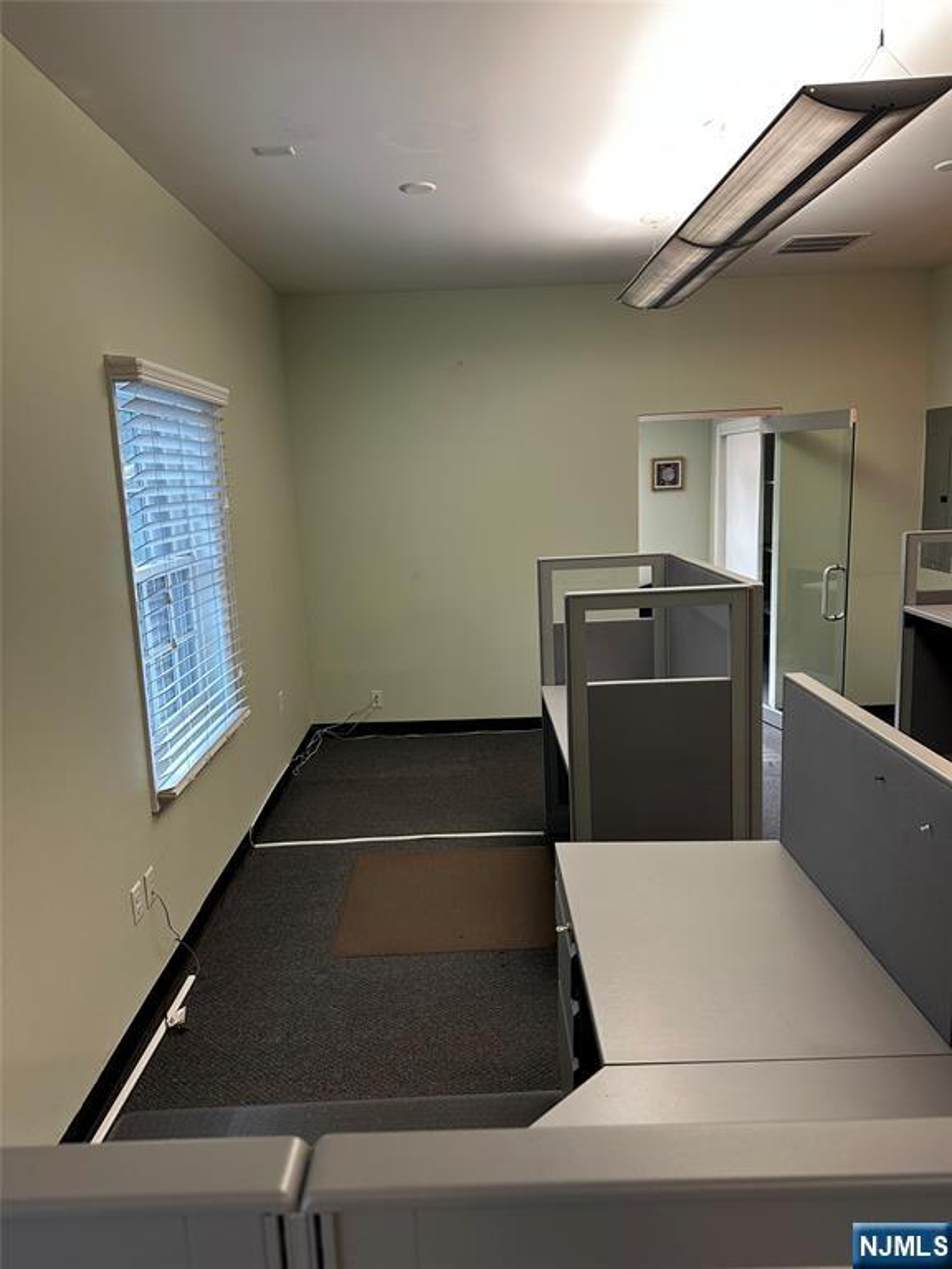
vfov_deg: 71.6
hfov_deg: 56.8
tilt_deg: -7.8
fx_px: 880
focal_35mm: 24
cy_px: 634
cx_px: 476
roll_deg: +1.1
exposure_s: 1/120
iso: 160
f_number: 1.78
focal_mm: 6.86
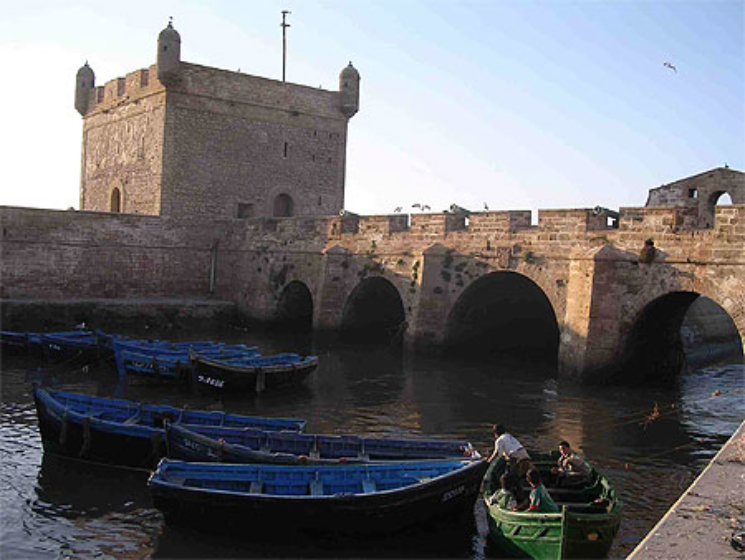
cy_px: 280
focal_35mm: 38
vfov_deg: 37.8
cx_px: 372
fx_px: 818
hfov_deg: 49.0
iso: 100
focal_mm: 5.8
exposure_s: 1/452
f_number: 2.8
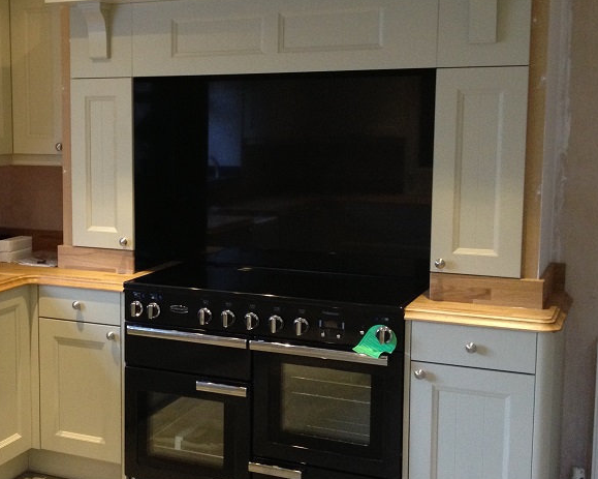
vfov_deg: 25.8
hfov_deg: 31.1
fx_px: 1044
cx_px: 118
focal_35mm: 59
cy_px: 216
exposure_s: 1/20
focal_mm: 4.28
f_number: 2.4
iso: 200
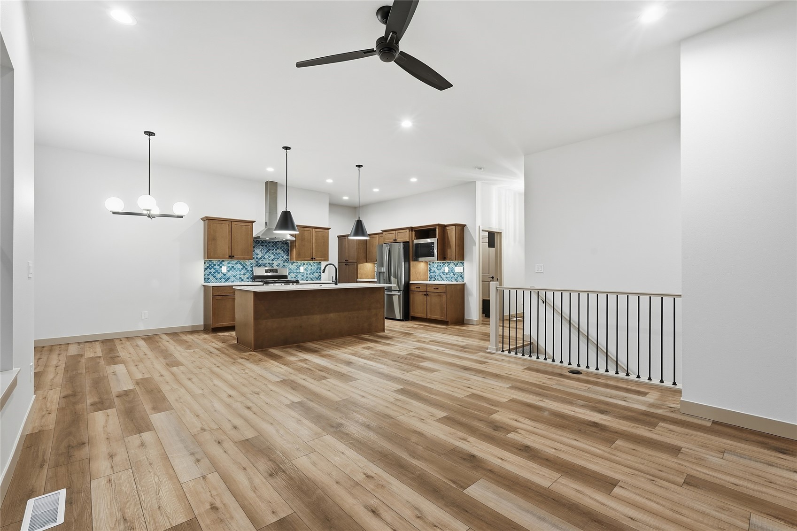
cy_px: 266
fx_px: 365
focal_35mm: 16
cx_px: 398
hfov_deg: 95.0
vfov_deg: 72.0
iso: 250
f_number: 9
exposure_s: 1/50
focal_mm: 16.5
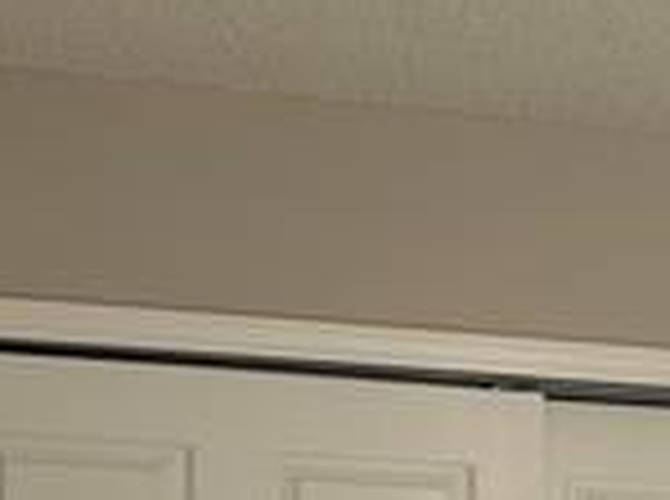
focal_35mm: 112
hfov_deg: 16.8
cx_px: 823
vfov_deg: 12.4
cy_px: 809
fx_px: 2163
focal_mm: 5.96
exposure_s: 1/122
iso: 40
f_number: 1.6
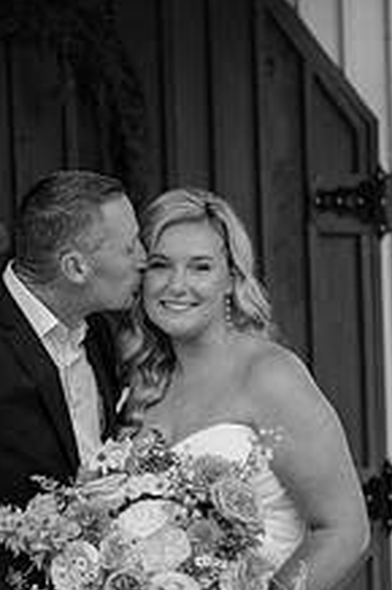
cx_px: 73
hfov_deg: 8.8
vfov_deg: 13.2
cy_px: 455
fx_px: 2535
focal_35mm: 155
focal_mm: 50
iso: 1000
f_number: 1.8
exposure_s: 1/4000
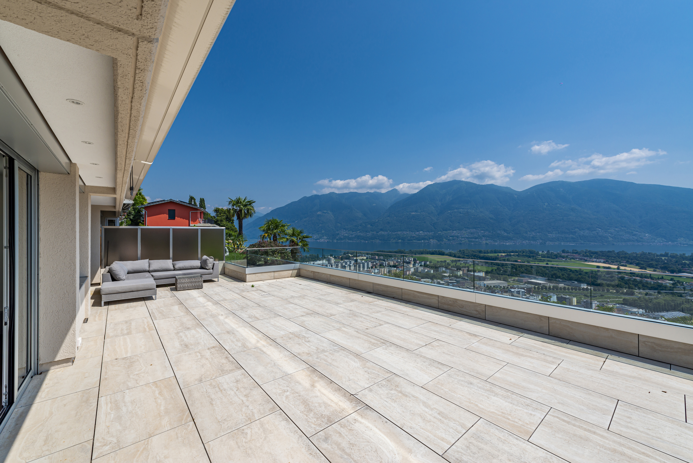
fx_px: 270
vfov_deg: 81.3
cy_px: 232
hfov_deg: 104.2
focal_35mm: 14
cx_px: 346
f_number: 9
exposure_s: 1/500
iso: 100
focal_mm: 14
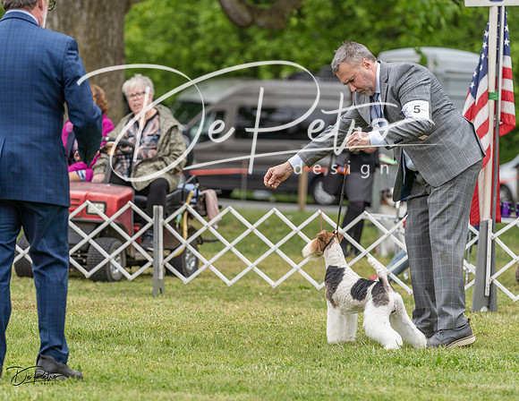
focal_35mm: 203
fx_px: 3083
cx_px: 273
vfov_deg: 7.4
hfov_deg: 9.6
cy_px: 213
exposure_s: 1/1000
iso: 400
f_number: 4.5
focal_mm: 174
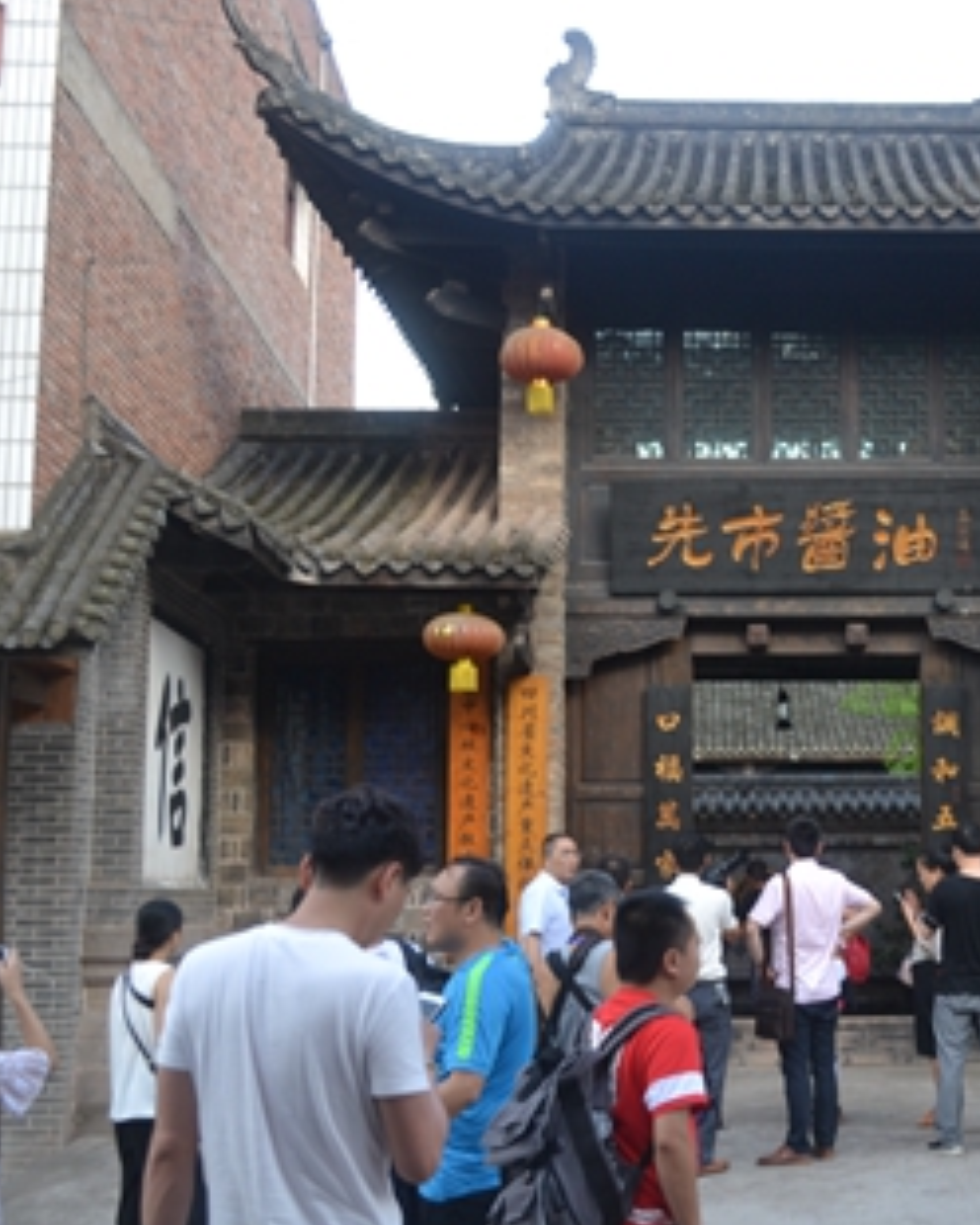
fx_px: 1813
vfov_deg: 37.3
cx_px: 893
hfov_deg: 29.0
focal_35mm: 50
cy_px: 646
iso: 160
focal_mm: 22
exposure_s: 1/125
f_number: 5.6
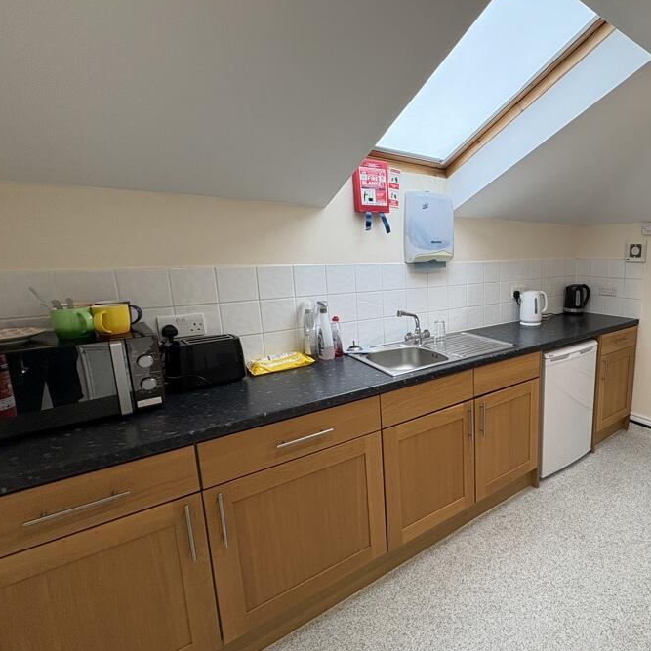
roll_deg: -1.0
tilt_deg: -11.3
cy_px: 322
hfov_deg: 72.0
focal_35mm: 19
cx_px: 493
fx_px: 404
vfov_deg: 77.7
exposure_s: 1/100
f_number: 2.2
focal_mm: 2.22
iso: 160
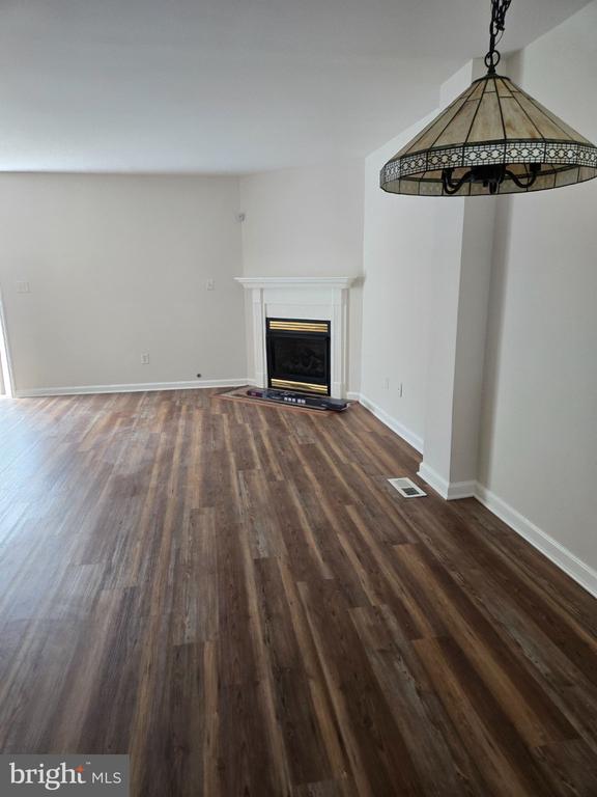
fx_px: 529
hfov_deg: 58.9
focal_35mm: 23
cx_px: 298
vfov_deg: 73.9
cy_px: 398
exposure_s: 1/120
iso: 320
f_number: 1.8
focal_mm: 5.4
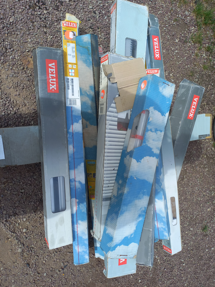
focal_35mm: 25
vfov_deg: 69.4
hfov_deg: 54.9
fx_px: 207
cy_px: 144
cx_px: 108
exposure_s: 1/1502
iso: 50
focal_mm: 4.65
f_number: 1.8
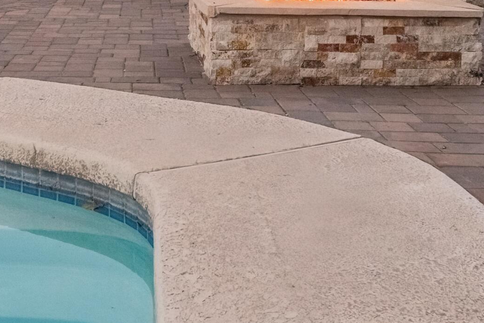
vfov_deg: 18.3
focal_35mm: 69
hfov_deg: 28.9
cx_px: 143
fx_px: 928
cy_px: -105
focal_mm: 16
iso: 2000
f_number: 13
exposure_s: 1/40
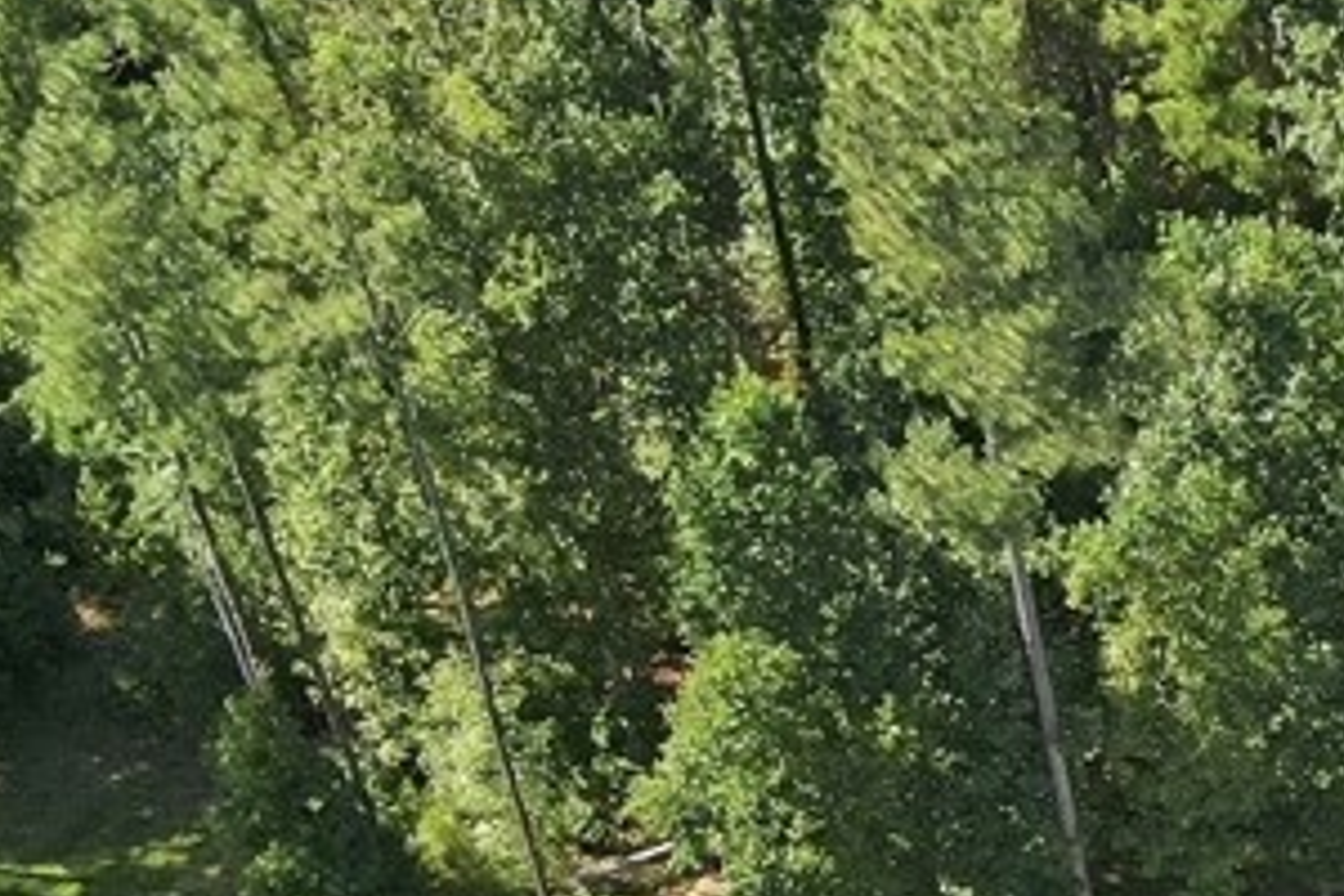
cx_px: 1886
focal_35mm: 117
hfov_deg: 16.3
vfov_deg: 11.4
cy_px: 1151
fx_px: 4368
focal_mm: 5.7
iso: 100
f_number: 3.2
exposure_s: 1/400
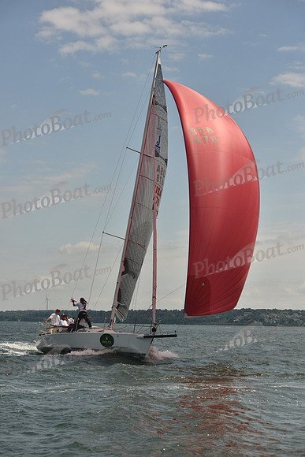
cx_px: 152
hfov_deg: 19.5
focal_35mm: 70
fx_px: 889
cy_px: 228
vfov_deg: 28.8
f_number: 7.1
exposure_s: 1/1250
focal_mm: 70
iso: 320
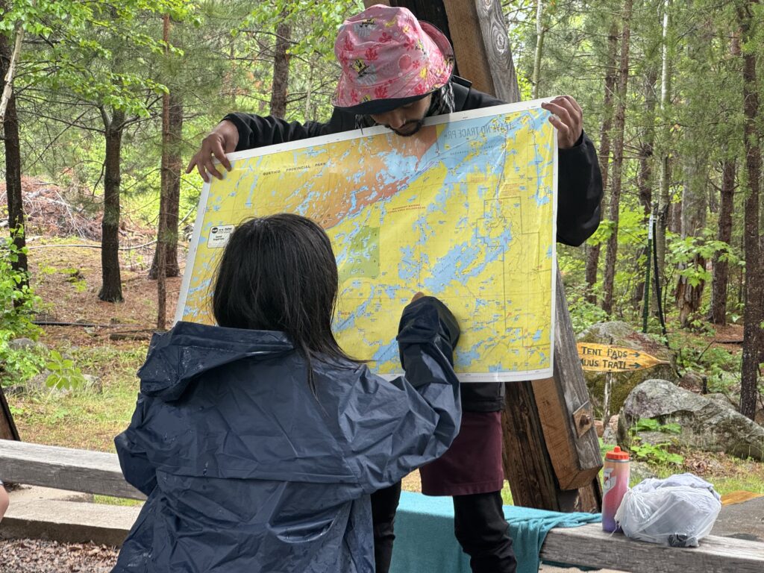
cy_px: 286
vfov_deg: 19.1
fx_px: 1699
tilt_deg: -4.1
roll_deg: -2.0
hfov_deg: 25.3
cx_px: 382
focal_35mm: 77
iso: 100
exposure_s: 1/99
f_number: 2.8
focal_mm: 9
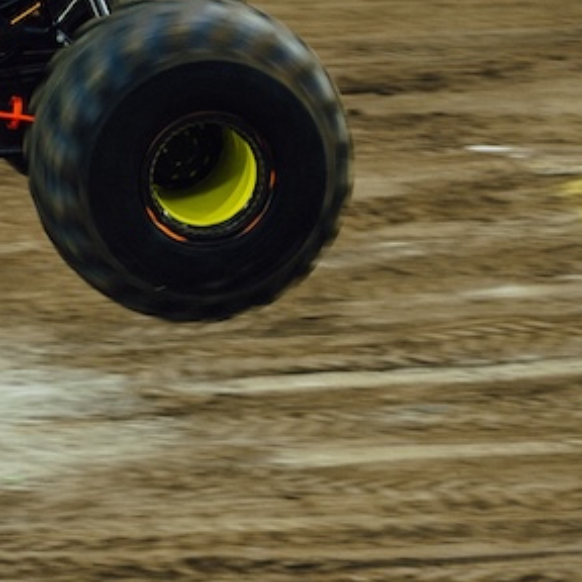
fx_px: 5497
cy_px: 52
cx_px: -77
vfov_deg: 6.0
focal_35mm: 289
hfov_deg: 6.0
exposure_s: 1/100
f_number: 4.5
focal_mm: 70
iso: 200
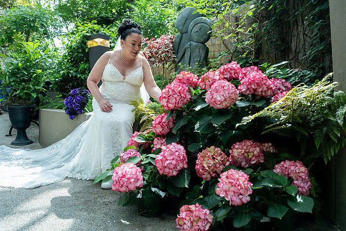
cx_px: 173
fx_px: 269
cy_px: 116
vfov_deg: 46.4
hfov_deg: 65.5
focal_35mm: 28
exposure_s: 1/160
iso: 250
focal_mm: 28
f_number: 4.5
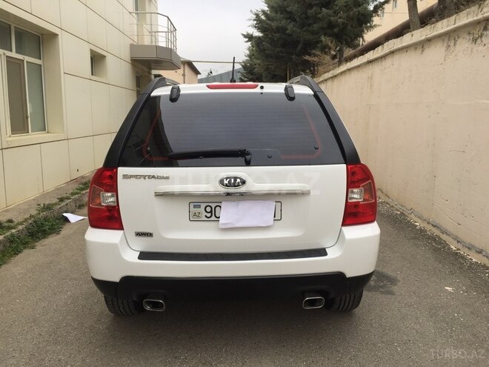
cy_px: 184
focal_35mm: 29
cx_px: 244
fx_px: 410
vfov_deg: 48.2
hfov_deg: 61.7
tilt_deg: -9.7
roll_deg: -1.5
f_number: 2.2
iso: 32
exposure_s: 1/557
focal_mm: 4.15
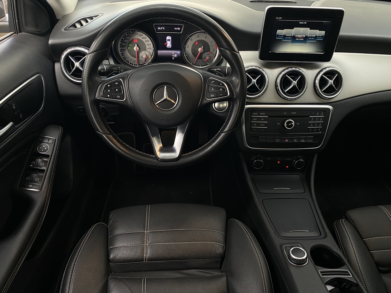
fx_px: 294
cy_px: 146
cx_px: 196
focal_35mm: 26
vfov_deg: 53.1
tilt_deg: -36.9
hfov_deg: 67.3
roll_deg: -3.3
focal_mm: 4.25
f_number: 1.8
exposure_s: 1/68
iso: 100
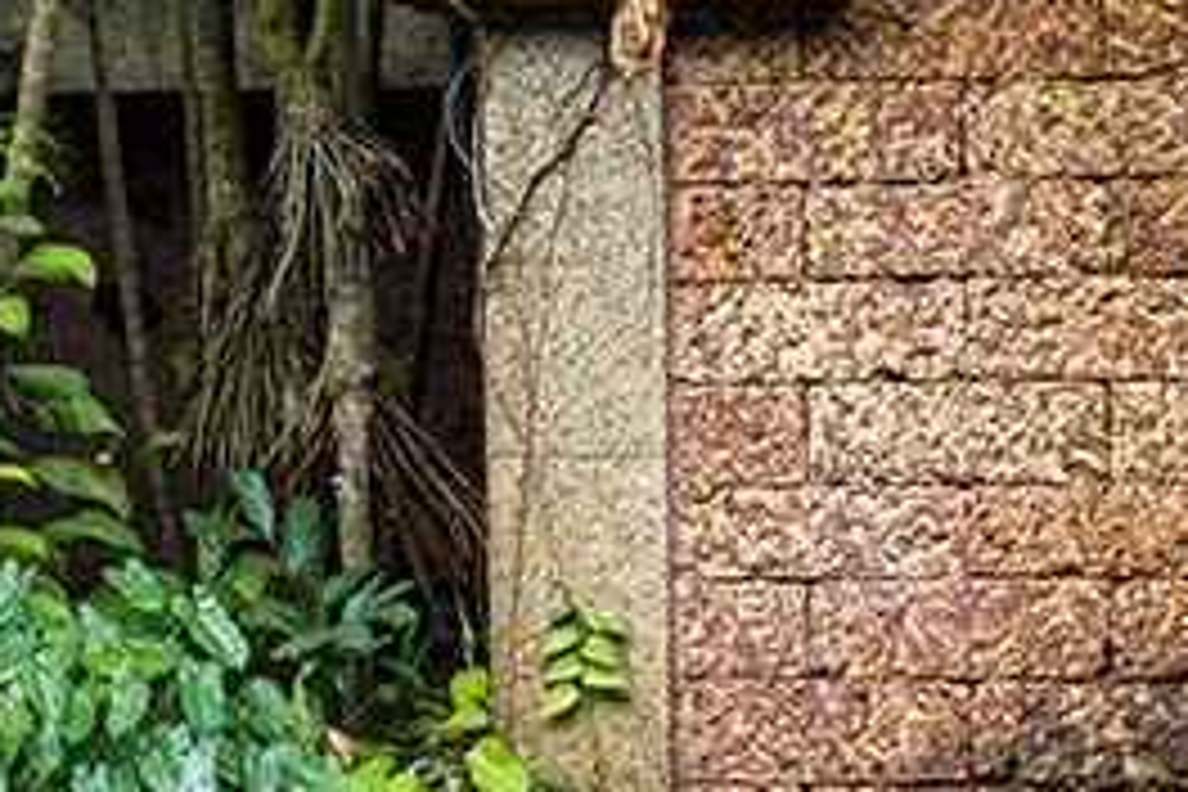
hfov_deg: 18.5
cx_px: 1026
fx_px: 3597
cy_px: 396
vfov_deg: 12.6
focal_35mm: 109
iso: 14400
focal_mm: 30
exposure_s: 1/200
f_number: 7.1
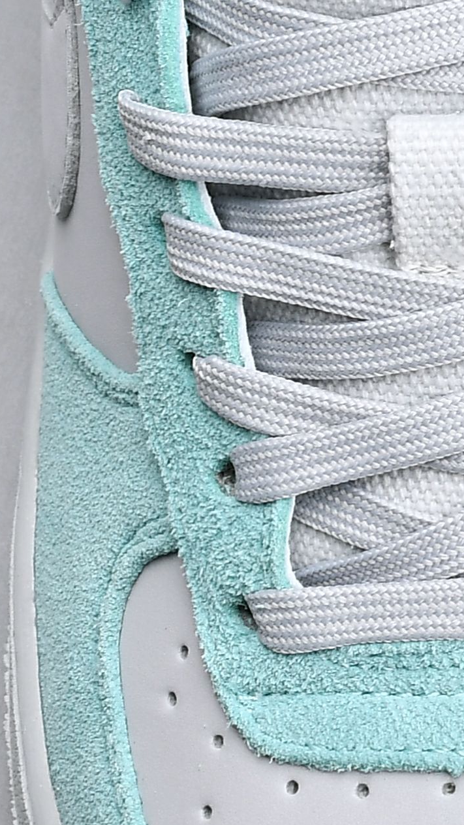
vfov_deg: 6.2
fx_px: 7568
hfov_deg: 3.5
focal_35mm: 346
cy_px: 668
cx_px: 827
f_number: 14
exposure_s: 1/125
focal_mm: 50
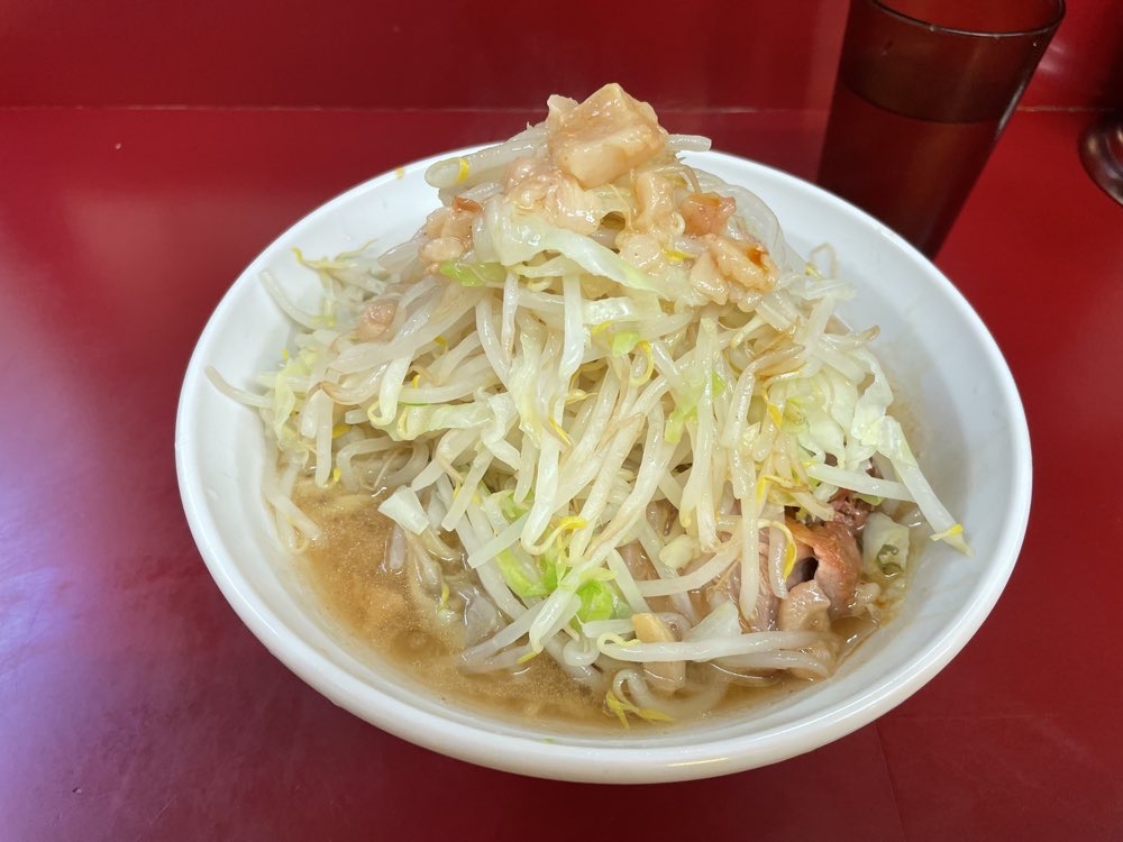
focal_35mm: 26
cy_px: 421
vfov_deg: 53.1
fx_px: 843
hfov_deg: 67.3
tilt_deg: -46.7
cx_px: 562
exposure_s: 1/100
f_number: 1.6
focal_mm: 4.2
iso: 125
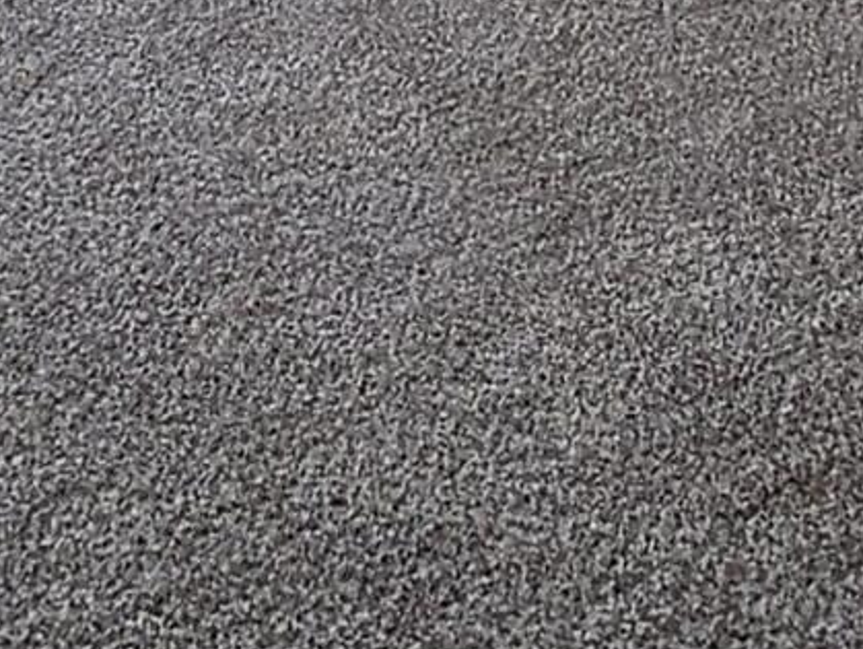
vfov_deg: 12.4
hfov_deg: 21.0
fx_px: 2321
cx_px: 536
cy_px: -927
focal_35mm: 93
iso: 32
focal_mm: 1.74
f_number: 2.2
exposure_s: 1/145
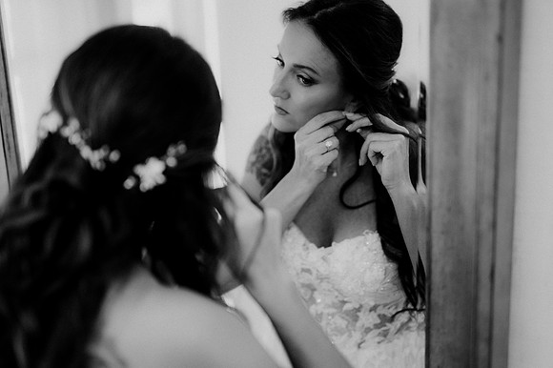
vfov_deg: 26.0
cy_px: 184
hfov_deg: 38.3
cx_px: 276
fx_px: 796
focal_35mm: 52
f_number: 1.4
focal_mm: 50
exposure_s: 1/200
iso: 400
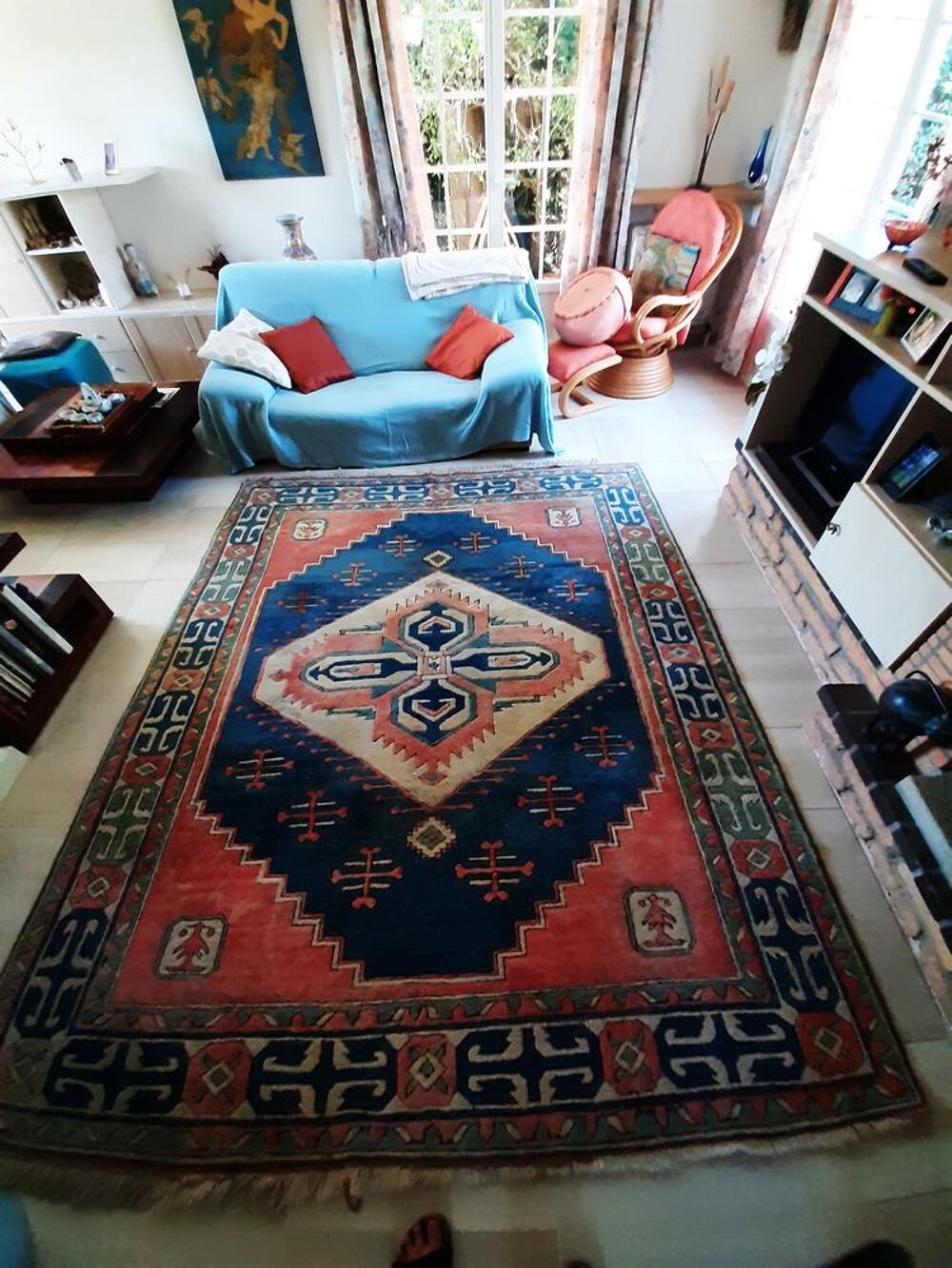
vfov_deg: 106.2
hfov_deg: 89.9
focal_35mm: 13
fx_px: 477
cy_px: 634
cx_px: 476
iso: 250
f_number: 2.2
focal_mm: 1.42
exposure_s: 1/25
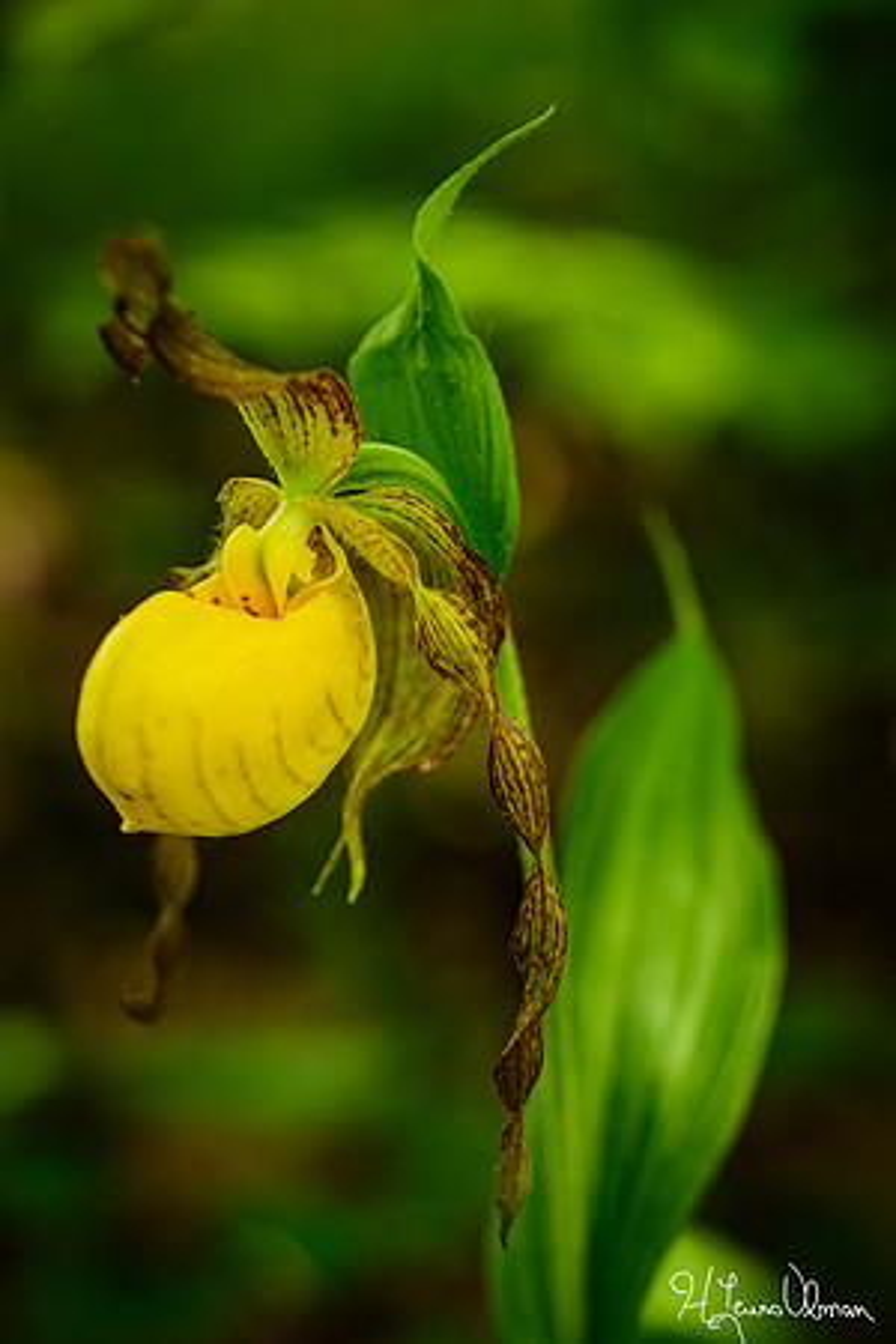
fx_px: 3360
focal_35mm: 90
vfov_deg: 22.6
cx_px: 448
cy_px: 672
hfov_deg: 15.2
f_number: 5.6
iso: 400
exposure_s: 1/250
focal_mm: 90
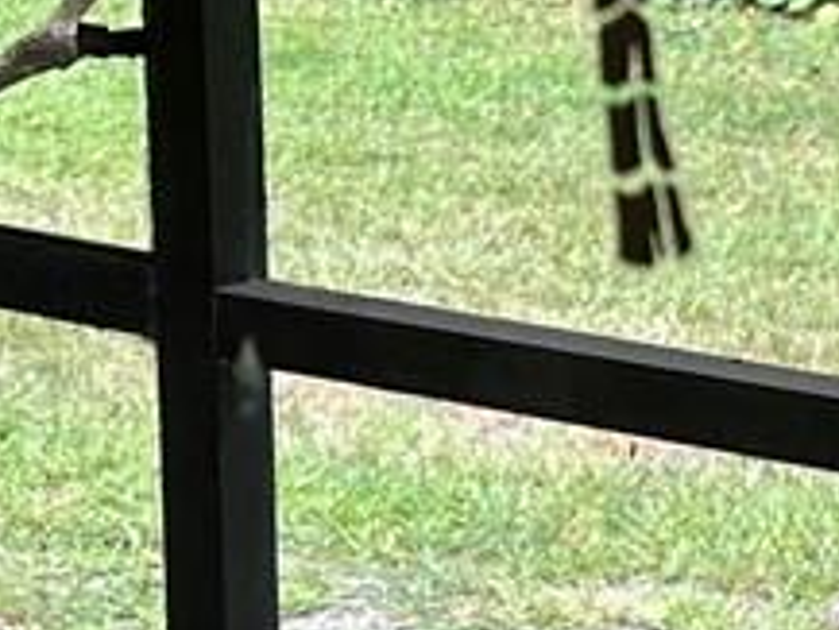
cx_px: 1593
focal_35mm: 177
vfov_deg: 8.4
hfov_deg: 10.4
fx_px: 4292
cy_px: 147
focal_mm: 6.86
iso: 80
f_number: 1.78
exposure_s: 1/121
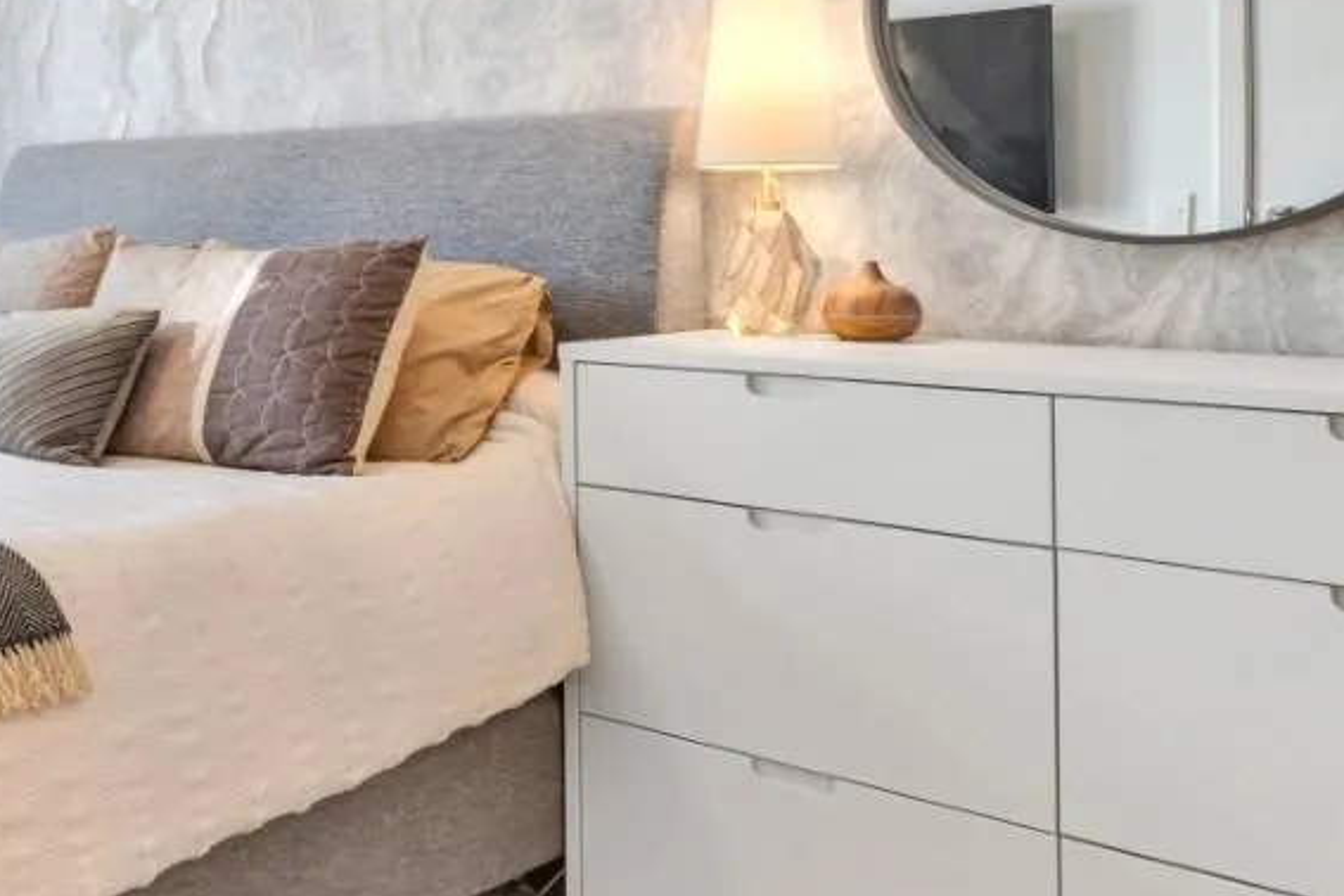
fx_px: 1568
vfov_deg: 31.1
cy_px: 187
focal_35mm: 42
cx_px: -107
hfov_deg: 38.9
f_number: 8
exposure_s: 1/60
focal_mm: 14.7
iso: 400
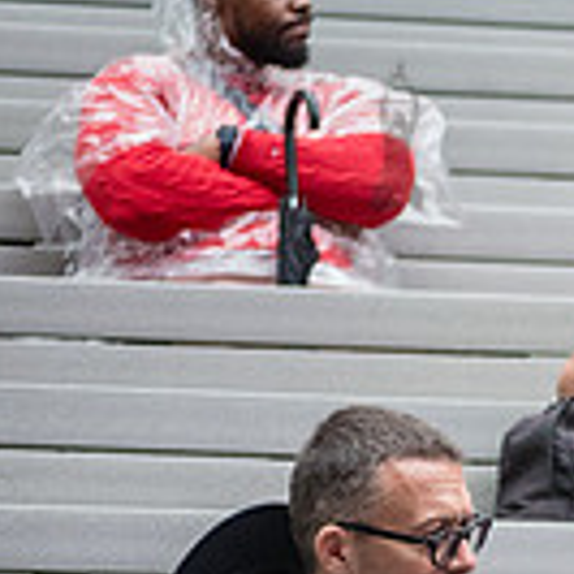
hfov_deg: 3.6
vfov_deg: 3.6
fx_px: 9136
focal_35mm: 487
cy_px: 788
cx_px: 1295
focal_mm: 120
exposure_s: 1/400
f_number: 4
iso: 3200
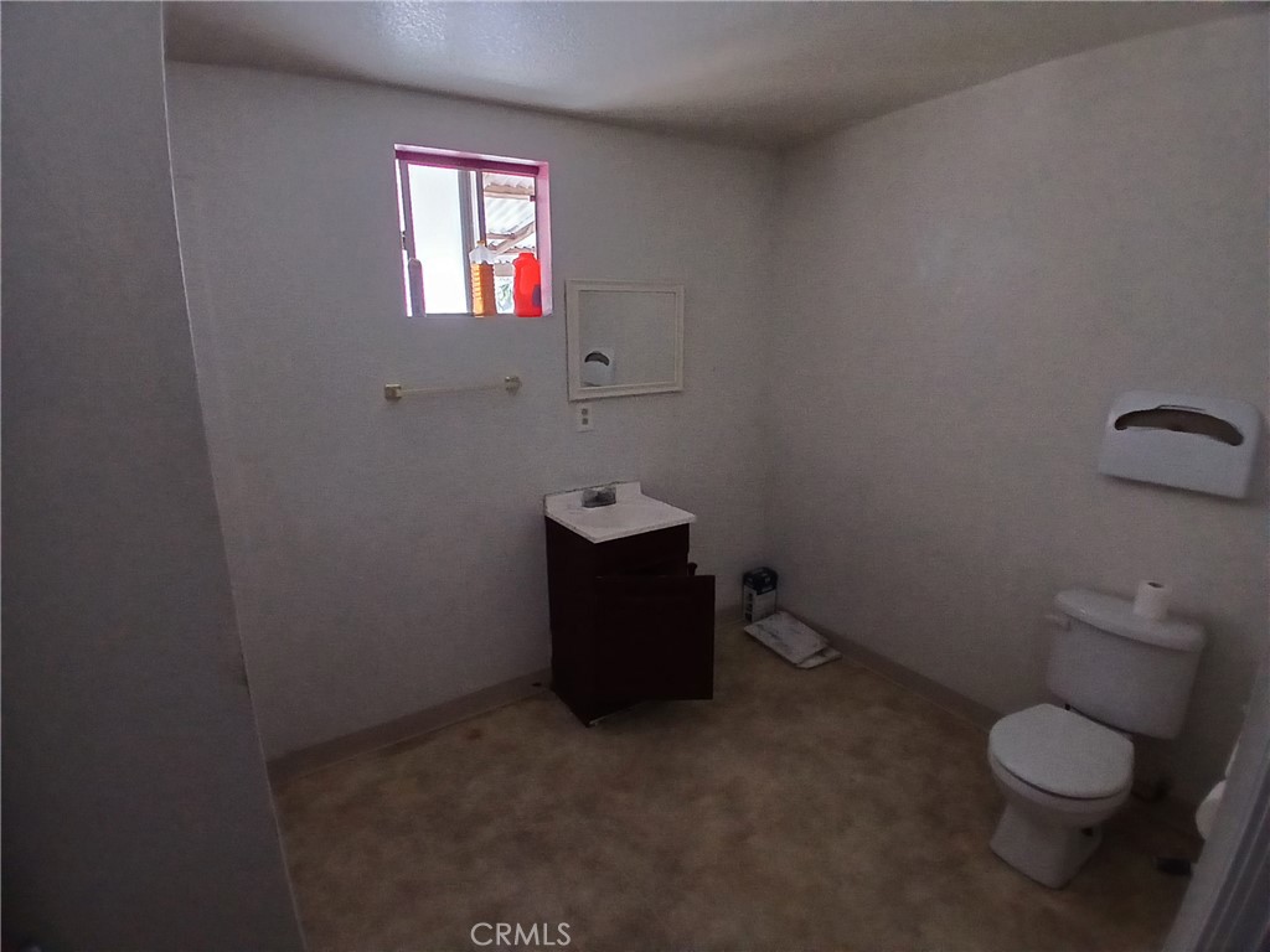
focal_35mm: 17
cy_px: 476
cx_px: 635
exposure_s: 1/30
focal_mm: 1.4
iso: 400
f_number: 2.2
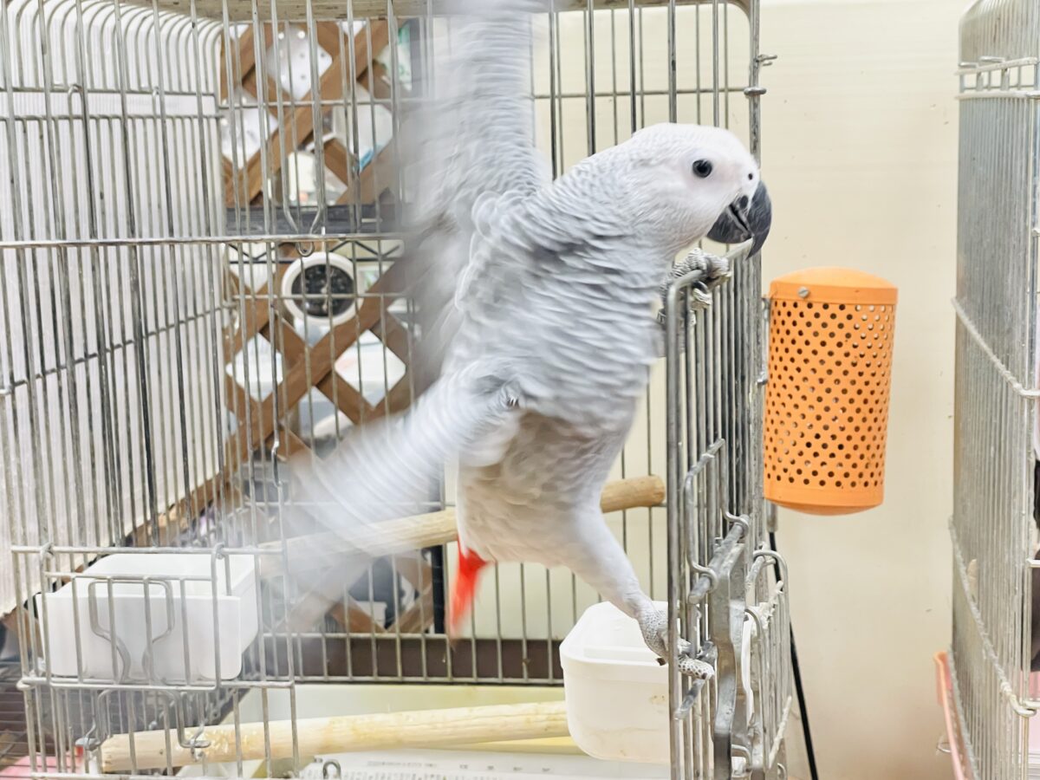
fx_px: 1562
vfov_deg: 28.0
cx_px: 520
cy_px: 390
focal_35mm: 52
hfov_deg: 36.8
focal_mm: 6
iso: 200
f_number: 2
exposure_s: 1/100
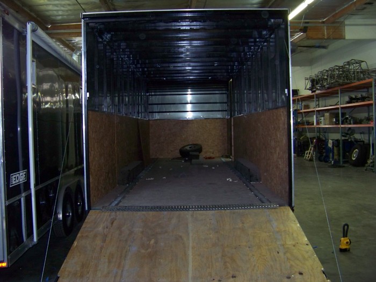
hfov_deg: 51.4
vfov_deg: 39.7
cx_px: 188
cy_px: 141
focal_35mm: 36
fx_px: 391
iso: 200
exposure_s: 1/30
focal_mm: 5.85
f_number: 2.8
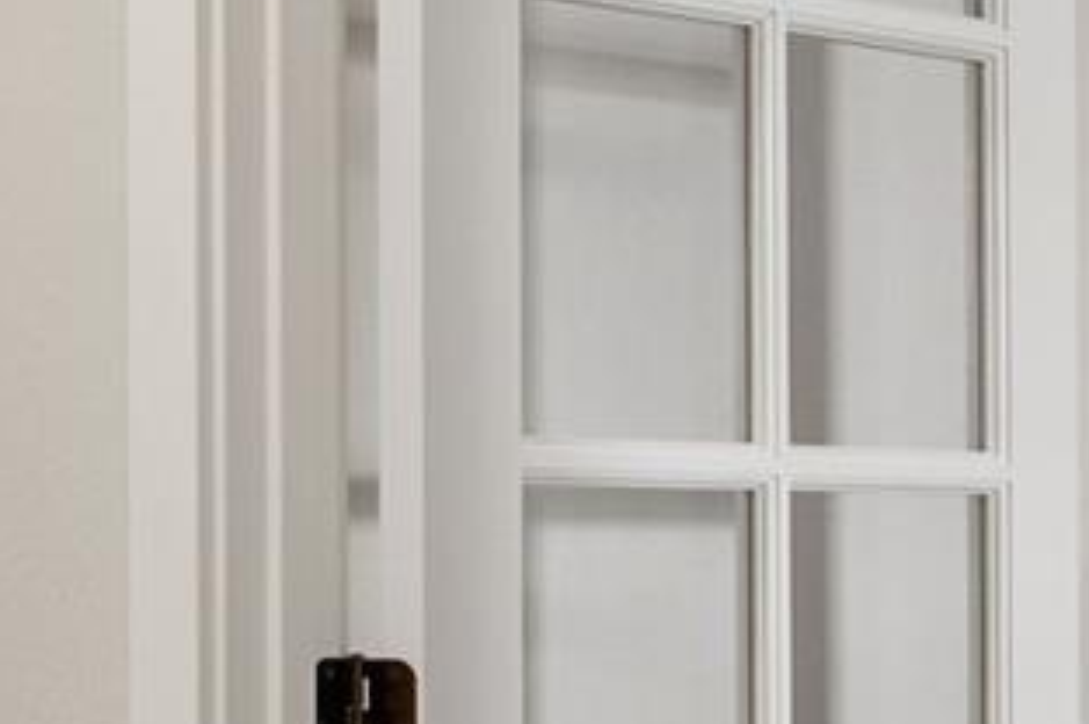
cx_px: -929
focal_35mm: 87
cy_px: 571
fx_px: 2629
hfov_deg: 18.0
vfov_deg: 15.6
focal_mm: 17
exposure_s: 1/10
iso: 800
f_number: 8
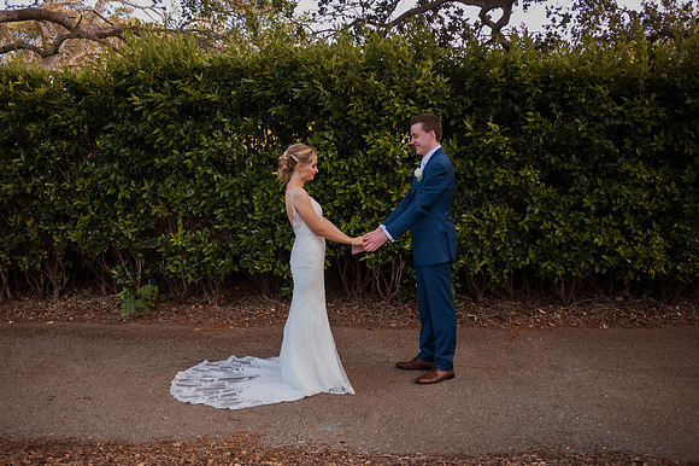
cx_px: 320
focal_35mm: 31
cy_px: 253
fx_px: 598
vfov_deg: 42.5
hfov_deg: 60.5
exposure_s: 1/640
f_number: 2.8
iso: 500
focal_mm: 28
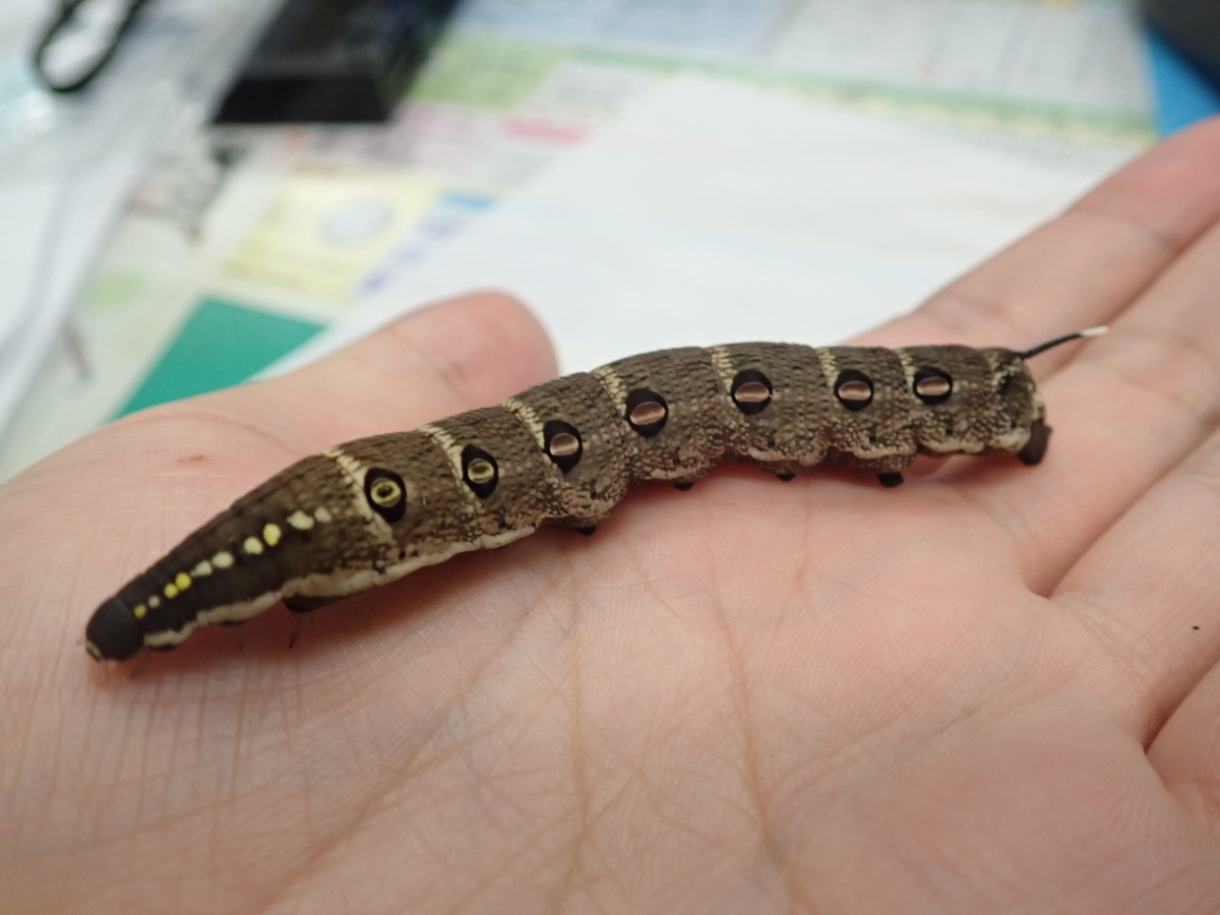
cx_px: 610
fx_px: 1057
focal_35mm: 30
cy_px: 458
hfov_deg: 60.0
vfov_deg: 46.8
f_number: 2.3
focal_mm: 5.5
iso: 320
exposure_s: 1/125
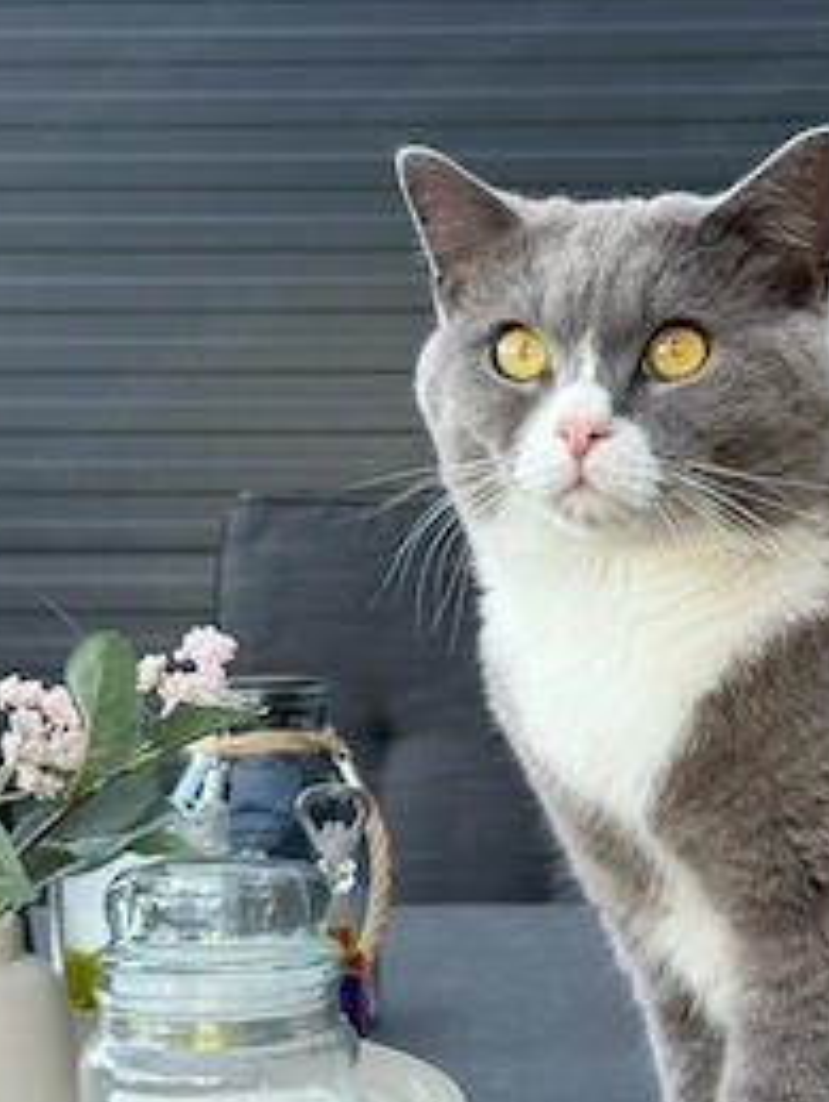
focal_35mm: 74
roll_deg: -0.6
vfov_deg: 26.1
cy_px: 762
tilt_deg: -4.6
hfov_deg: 19.9
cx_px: 570
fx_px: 2357
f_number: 1.78
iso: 125
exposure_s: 1/210
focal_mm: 6.76
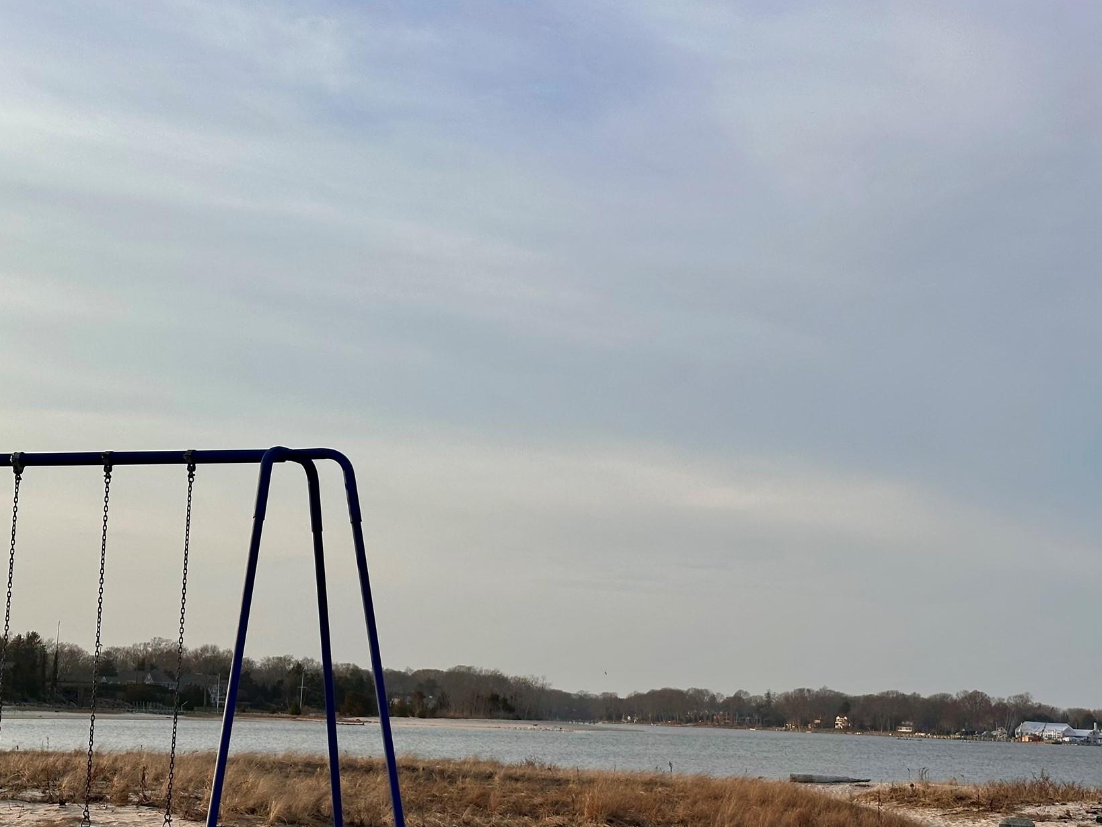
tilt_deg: +6.7
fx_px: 1910
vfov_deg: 24.4
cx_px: 624
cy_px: 464
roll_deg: -2.4
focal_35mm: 60
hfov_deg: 32.1
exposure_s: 1/3597
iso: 64
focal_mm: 6.86
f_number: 1.78
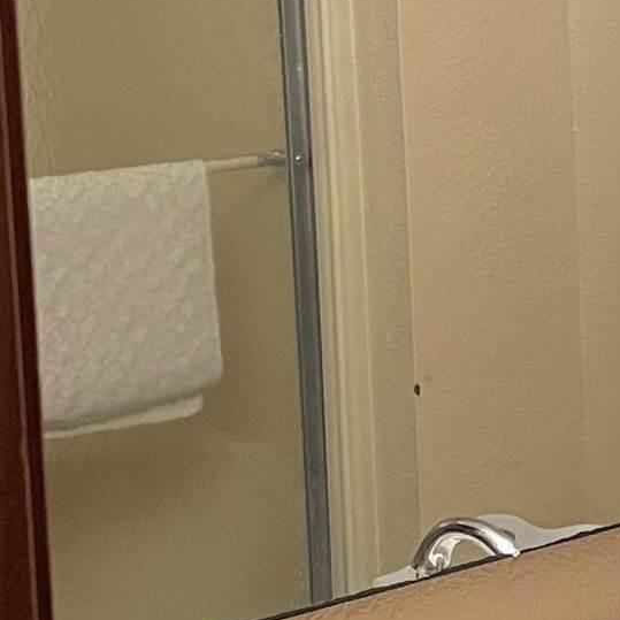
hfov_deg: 12.8
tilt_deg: -7.5
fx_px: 2655
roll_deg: +1.4
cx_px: 847
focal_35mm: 131
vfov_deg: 13.3
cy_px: 213
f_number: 1.6
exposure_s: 1/60
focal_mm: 4.2
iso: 320
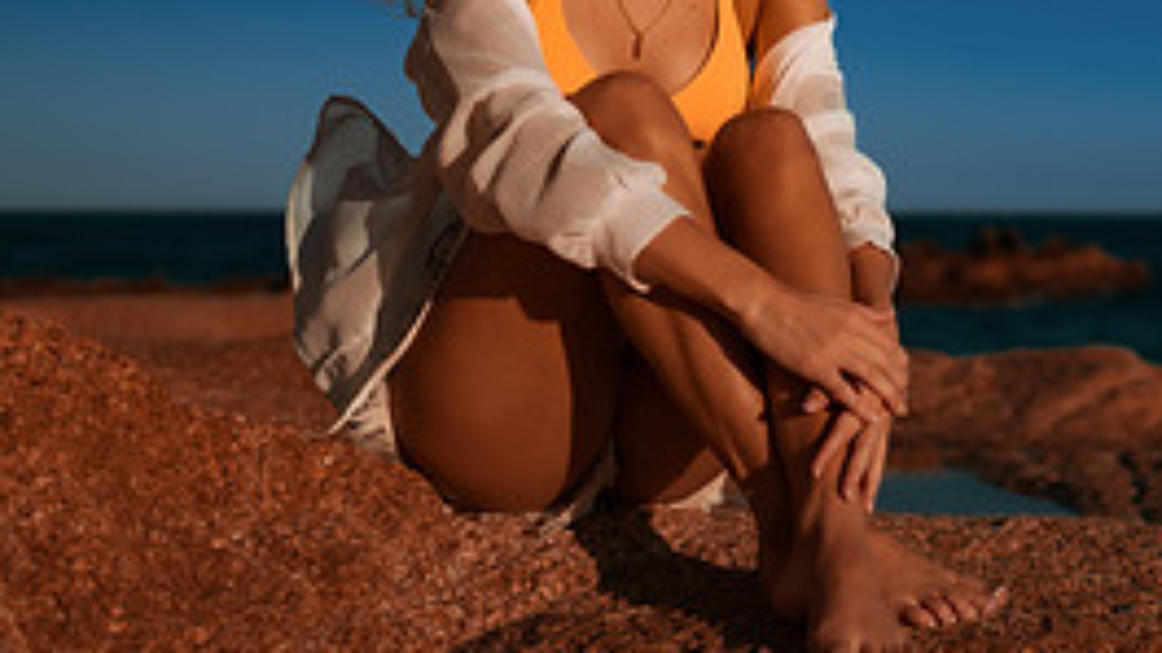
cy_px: 73
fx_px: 2588
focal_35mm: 84
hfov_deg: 24.2
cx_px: 1165
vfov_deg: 14.3
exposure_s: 1/8000
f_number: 1.8
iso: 50
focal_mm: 35
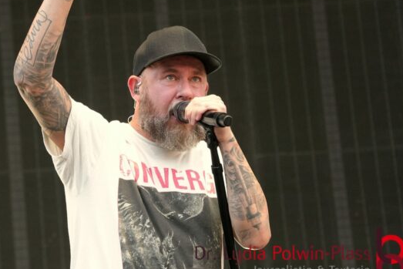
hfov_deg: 9.9
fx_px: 2318
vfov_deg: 6.6
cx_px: 131
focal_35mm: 207
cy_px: 136
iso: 2500
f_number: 5.6
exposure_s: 1/160
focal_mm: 94
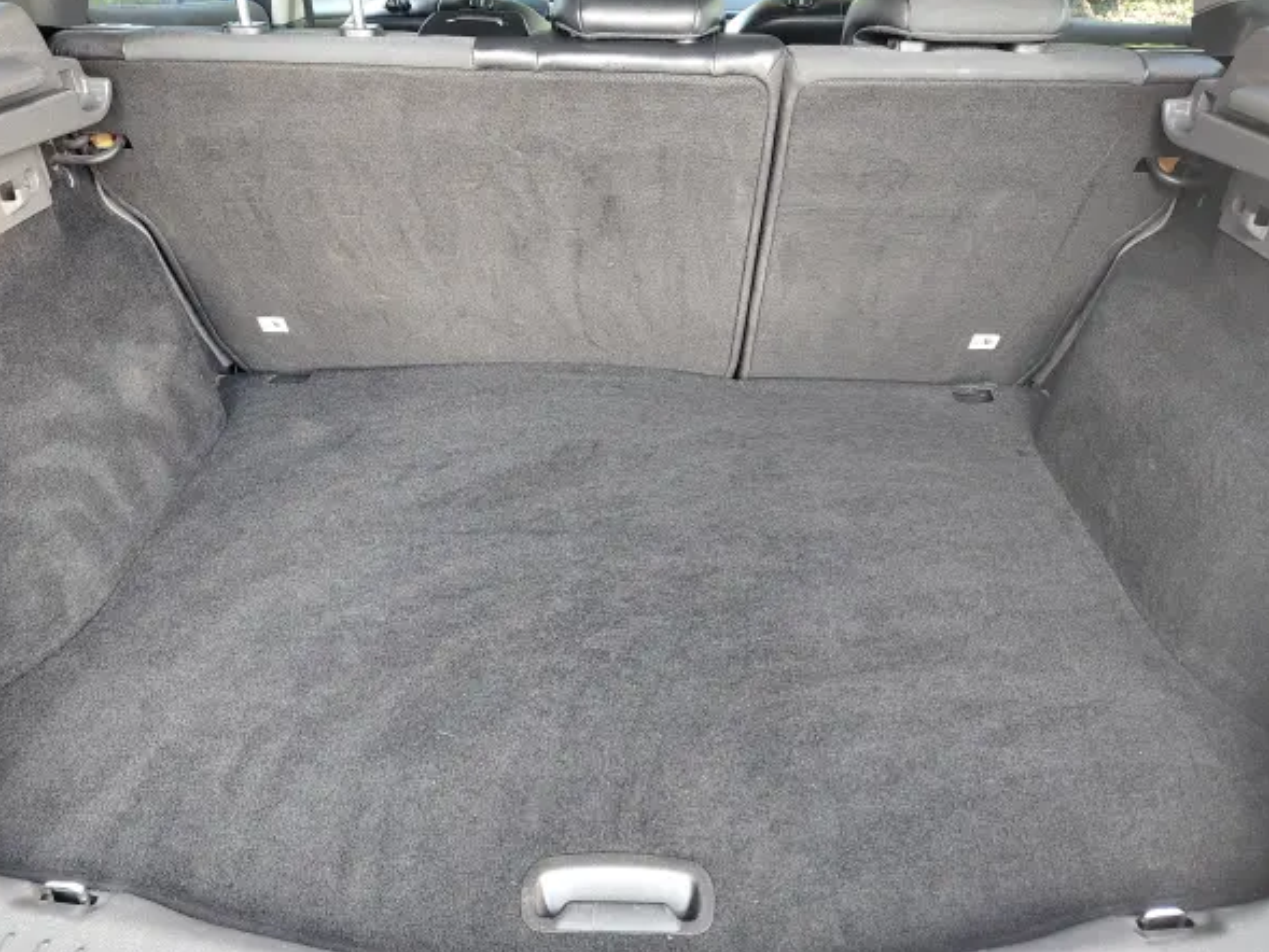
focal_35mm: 25
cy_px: 457
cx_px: 625
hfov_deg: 69.4
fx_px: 917
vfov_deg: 54.9
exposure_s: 1/50
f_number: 1.8
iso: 314
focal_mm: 5.56
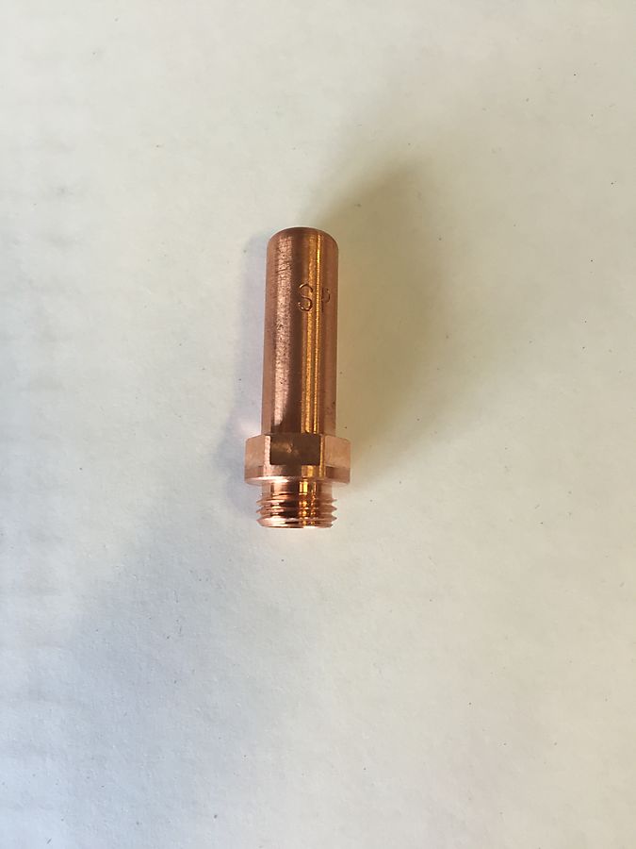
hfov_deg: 48.2
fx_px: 710
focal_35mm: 29
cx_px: 318
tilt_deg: -83.5
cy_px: 424
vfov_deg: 61.7
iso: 32
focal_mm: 4.15
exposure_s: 1/33
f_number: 2.2
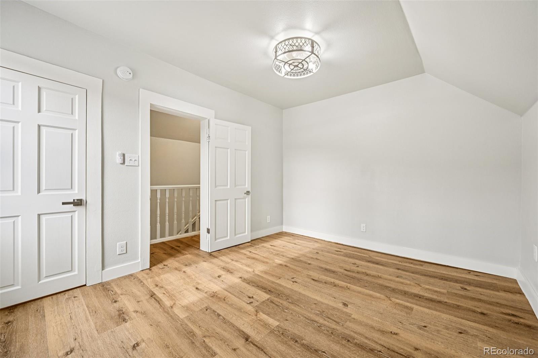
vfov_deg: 81.2
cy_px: 179
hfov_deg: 104.3
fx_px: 209
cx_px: 269
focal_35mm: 14
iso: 220
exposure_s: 1/15
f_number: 8
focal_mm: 14
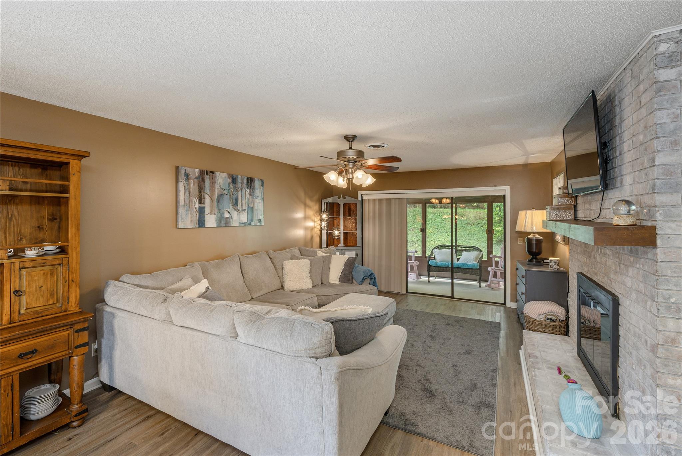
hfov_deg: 98.5
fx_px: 294
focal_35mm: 16
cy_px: 228
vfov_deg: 75.6
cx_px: 341
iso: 320
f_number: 7.1
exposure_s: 1/30
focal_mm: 15.5
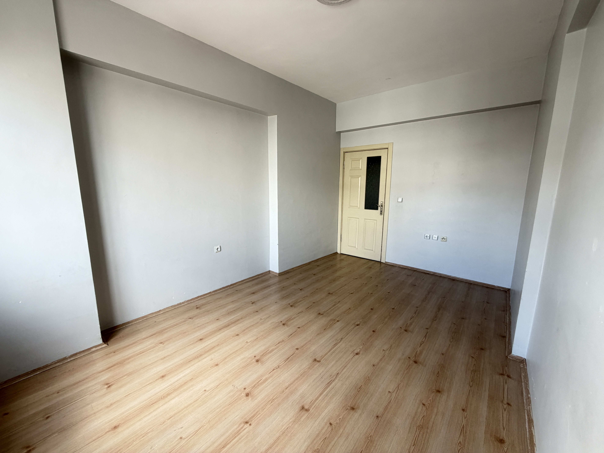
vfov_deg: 85.7
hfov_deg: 102.1
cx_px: 302
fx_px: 244
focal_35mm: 14
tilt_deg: -9.3
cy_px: 226
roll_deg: -0.2
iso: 160
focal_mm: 2.22
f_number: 2.2
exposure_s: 1/121
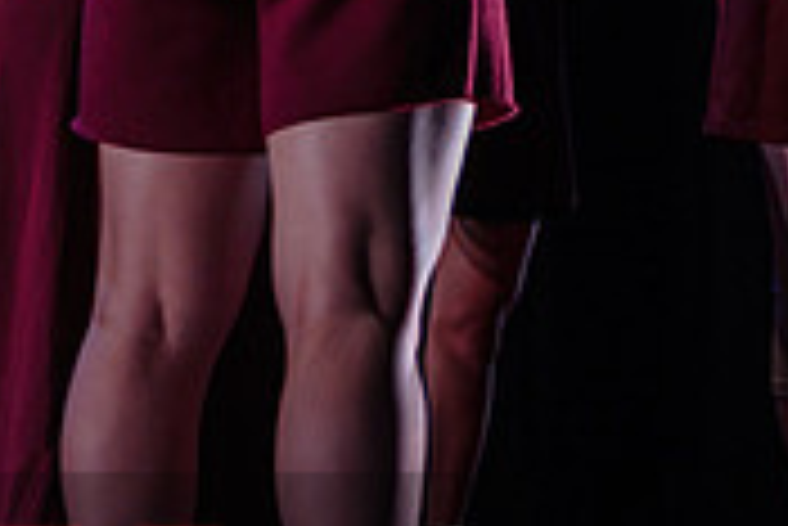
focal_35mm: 231
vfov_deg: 6.0
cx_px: 1191
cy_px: 120
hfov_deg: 8.7
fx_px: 5060
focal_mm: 62
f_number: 2.8
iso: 2000
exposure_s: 1/60
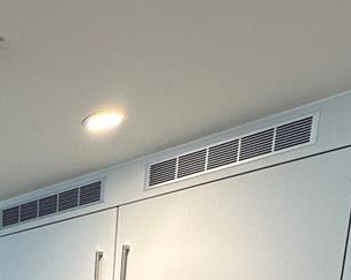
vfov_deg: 20.2
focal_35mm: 54
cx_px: -111
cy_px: 502
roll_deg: +0.9
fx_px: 561
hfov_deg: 28.3
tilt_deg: -12.4
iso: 160
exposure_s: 1/120
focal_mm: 2.22
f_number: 2.2
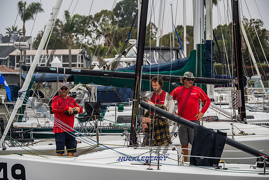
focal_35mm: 110
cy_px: 90
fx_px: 822
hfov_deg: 18.6
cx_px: 134
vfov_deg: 12.5
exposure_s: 1/640
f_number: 6.3
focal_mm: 110
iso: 400
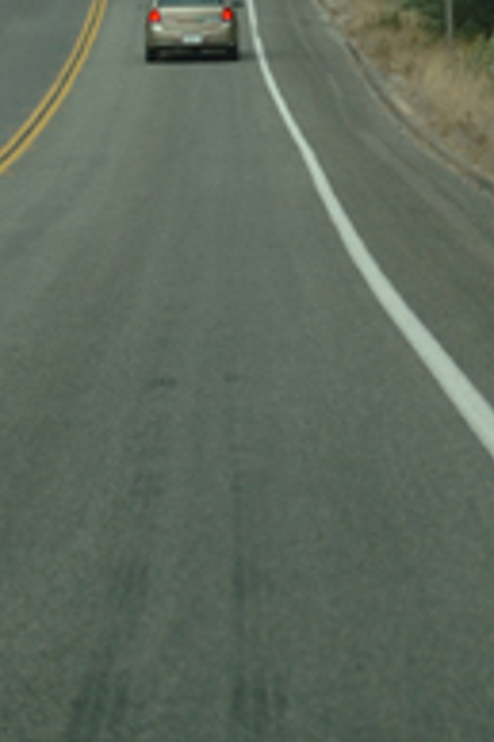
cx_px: 245
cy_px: -367
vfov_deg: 8.2
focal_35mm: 247
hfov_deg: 5.6
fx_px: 5093
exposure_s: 1/4000
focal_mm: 50
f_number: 2.8
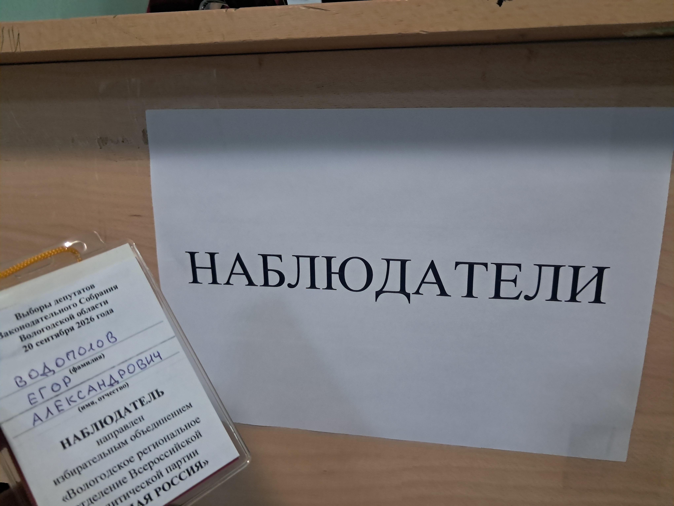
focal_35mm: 27
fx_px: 526
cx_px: 337
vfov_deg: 51.4
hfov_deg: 65.3
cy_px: 253
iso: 500
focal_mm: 4
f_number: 1.8
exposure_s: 1/33
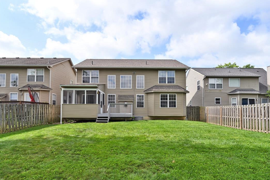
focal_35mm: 20
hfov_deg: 84.0
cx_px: 132
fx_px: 150
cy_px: 106
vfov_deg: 61.5
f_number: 6.3
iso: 100
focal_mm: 14
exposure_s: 1/320
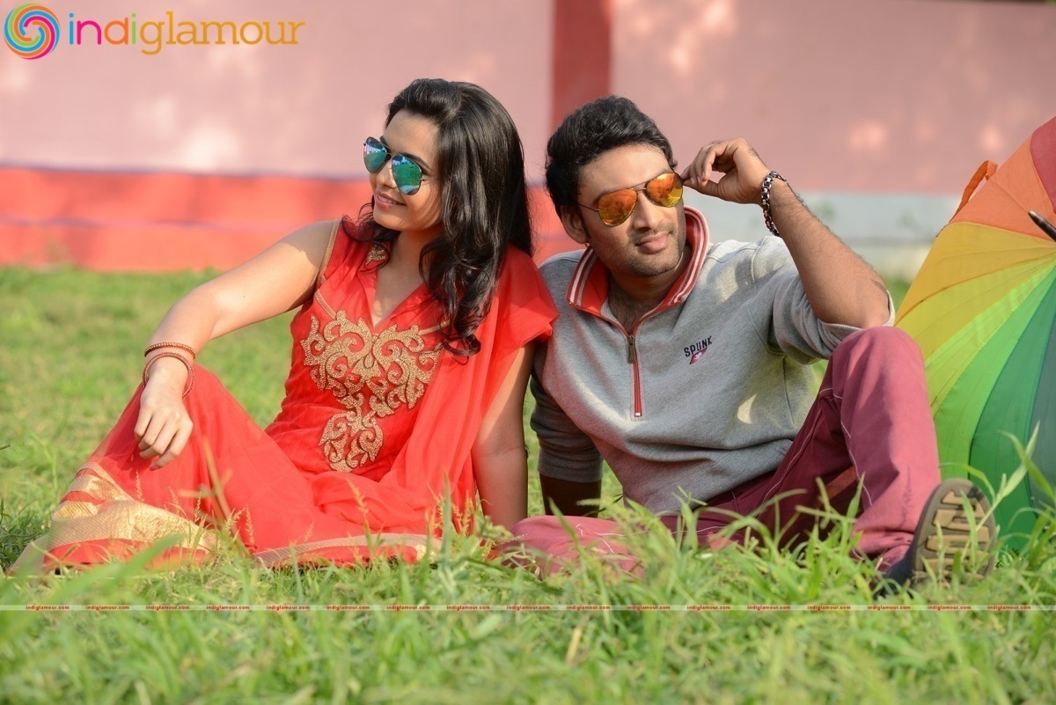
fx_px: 3286
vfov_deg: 12.2
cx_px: 528
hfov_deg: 18.3
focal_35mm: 112
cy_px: 352
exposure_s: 1/400
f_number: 5
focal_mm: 112
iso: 200
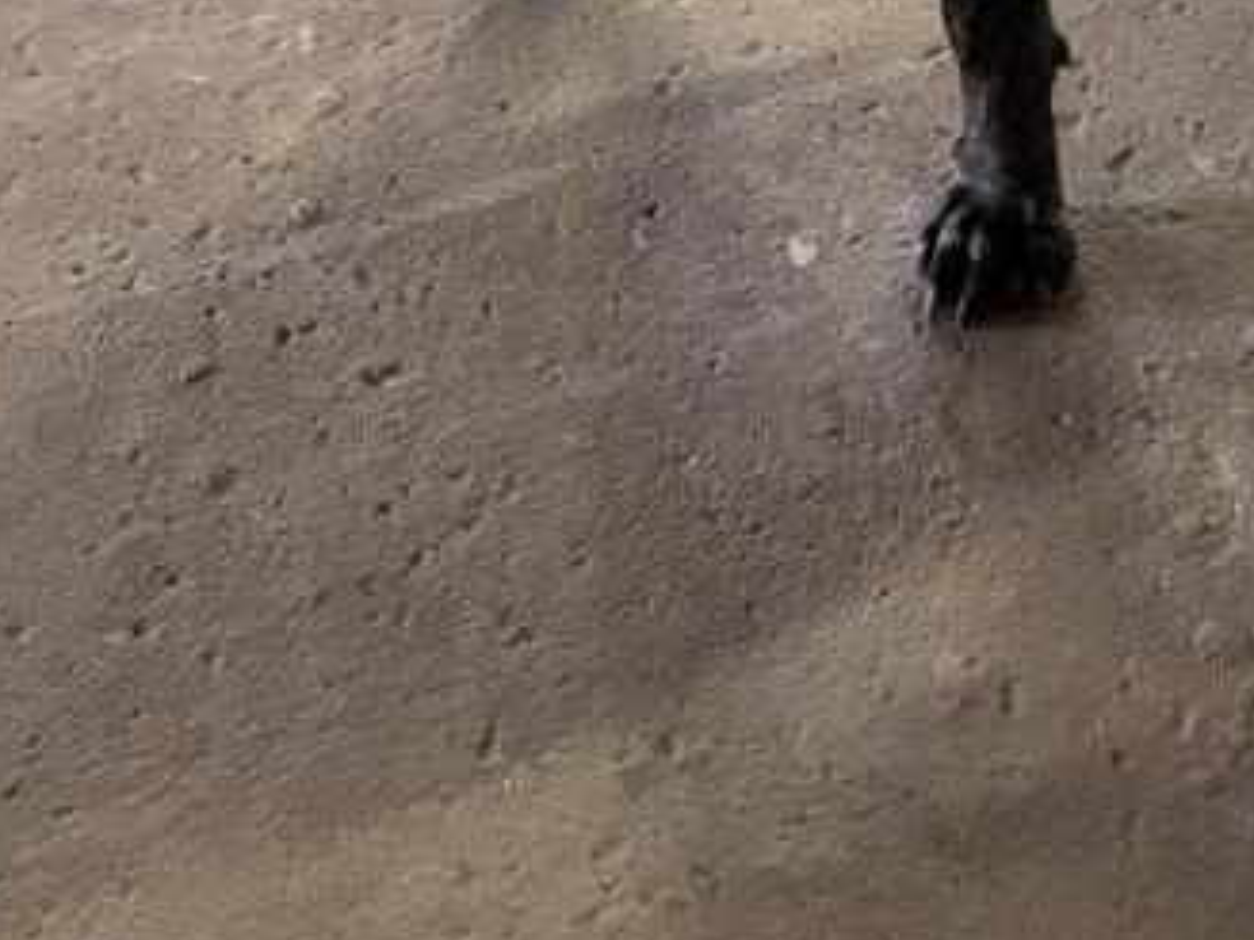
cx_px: 1021
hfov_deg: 20.4
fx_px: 3441
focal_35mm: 95
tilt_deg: -23.6
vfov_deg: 13.9
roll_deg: -0.4
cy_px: -741
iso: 400
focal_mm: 5.96
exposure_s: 1/40
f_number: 1.6
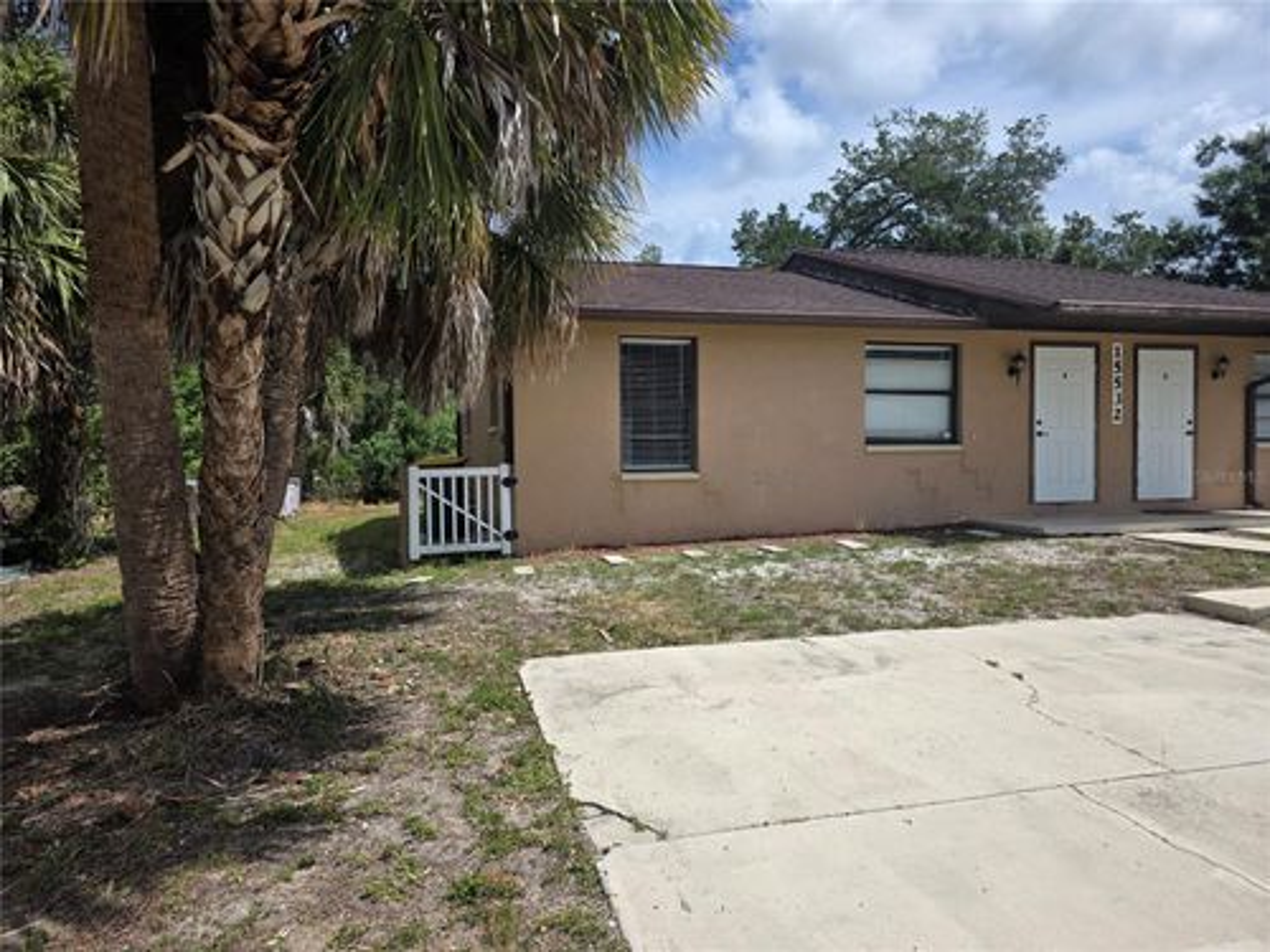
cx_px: 635
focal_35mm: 23
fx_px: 844
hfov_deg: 73.9
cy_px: 476
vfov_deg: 58.9
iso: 80
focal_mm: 6.3
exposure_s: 1/7944
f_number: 1.7
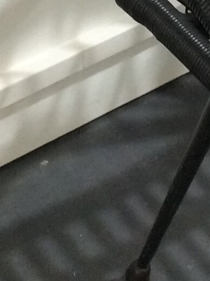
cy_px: -52
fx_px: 1282
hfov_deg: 9.4
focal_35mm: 158
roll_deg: -0.9
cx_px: 160
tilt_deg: -40.7
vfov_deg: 12.3
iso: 80
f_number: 2.4
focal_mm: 3.3
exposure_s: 1/25
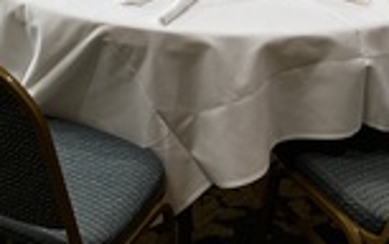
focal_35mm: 108
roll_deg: -0.6
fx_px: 1146
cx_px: -69
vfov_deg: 10.9
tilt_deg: -8.2
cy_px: -274
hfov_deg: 18.3
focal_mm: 5.1
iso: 64
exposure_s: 1/120
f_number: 1.6
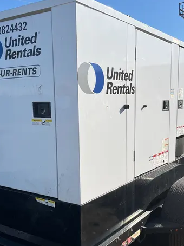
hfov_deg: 34.3
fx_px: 298
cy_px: 157
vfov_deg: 44.4
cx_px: 93
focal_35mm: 42
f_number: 1.6
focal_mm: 5.1
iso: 50
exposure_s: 1/4651
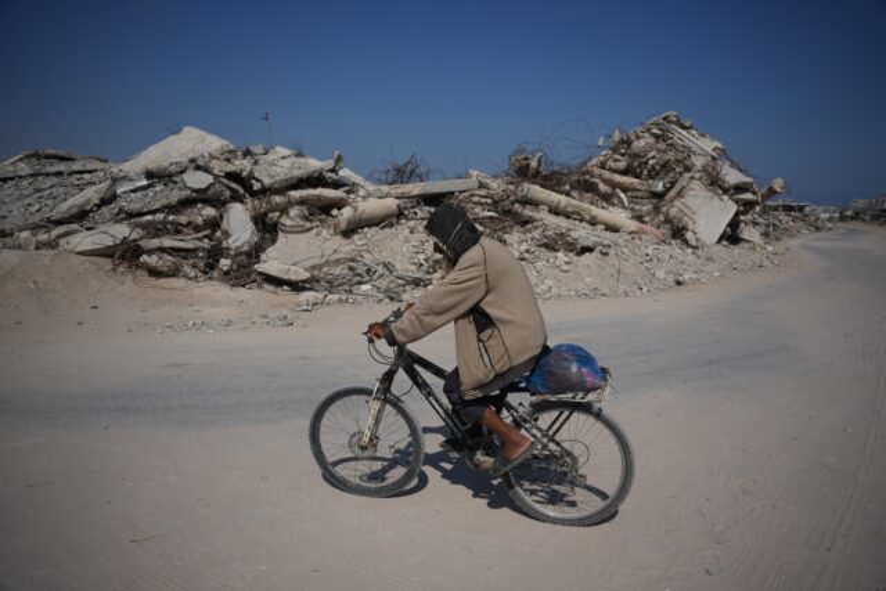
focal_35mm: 24
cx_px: 443
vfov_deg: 53.2
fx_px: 591
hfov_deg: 73.7
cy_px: 296
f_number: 2.8
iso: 100
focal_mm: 24
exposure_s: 1/8000
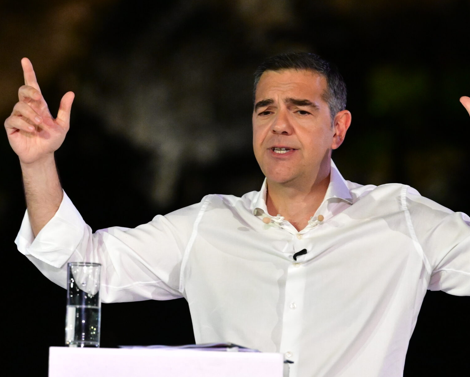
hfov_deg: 4.7
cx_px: 237
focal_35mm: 416
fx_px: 5788
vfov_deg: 3.7
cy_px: 116
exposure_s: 1/200
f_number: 4.5
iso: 6400
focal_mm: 175
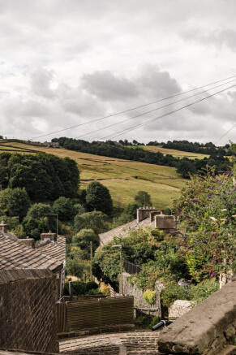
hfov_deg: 28.1
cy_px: 178
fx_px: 472
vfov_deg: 41.1
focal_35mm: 48
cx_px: 118
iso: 200
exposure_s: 1/800
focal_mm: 48
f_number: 8
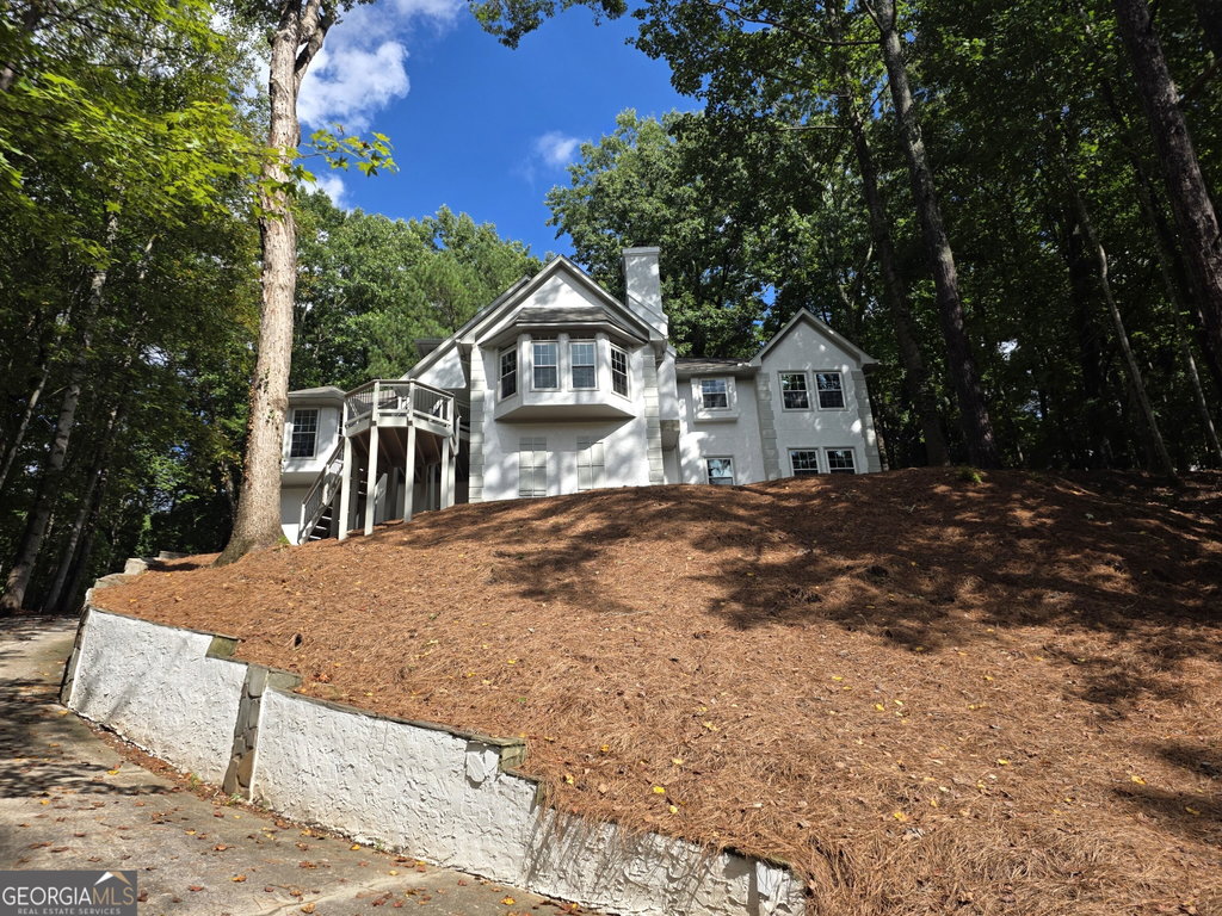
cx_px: 611
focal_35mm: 23
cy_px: 458
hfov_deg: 73.9
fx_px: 812
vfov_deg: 58.9
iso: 80
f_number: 1.7
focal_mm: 6.25
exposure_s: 1/3117
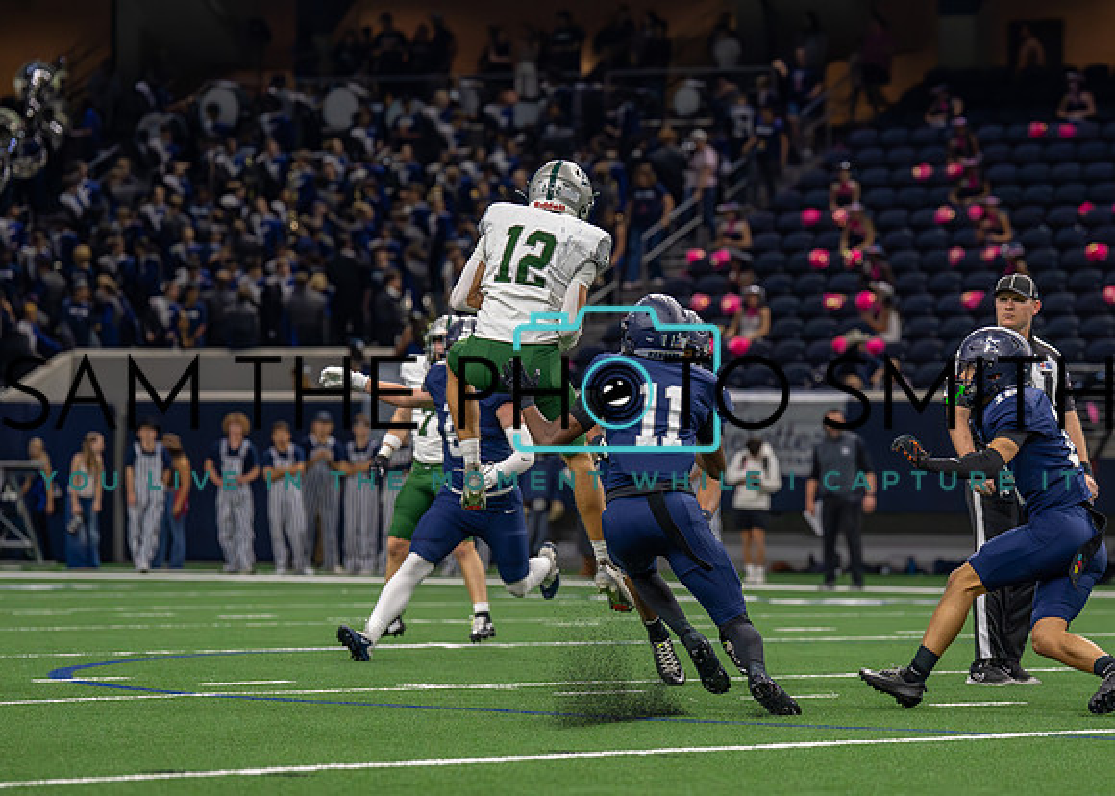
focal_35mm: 193
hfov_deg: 10.4
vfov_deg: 7.5
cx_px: 631
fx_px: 6100
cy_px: 419
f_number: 2.8
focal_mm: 128
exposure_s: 1/1600
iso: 4000
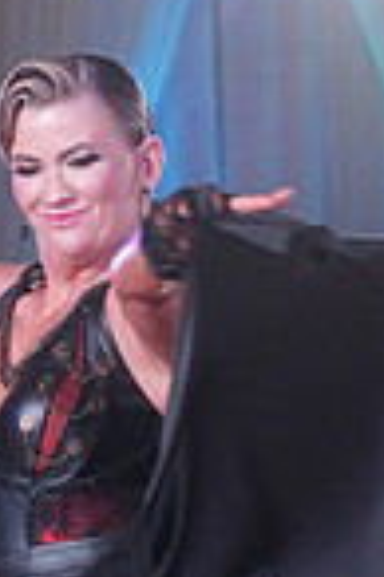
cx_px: -148
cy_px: 802
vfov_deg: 7.3
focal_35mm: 278
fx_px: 4458
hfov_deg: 4.9
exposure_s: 1/400
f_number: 4
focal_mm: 70
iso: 2500
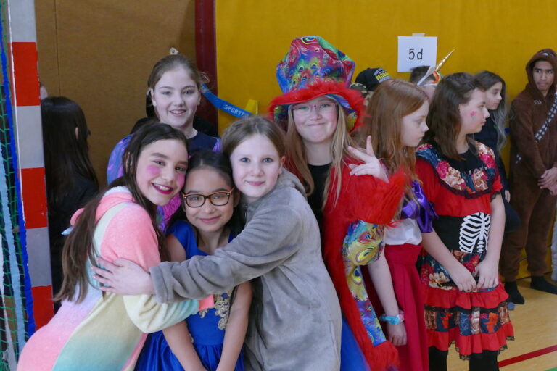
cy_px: 186
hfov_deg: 45.4
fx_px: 665
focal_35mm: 43
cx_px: 278
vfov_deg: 31.2
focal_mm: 15.76
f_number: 3.2
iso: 1250
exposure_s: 1/80
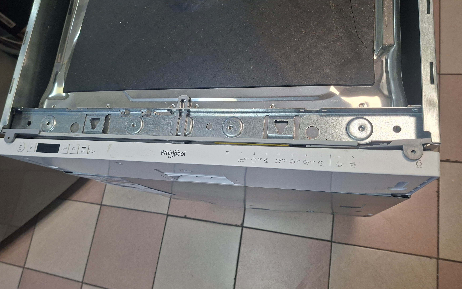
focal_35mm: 25
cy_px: 144
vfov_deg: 49.3
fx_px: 315
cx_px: 226
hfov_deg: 72.5
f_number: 1.8
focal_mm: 5.54
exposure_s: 1/100
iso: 200
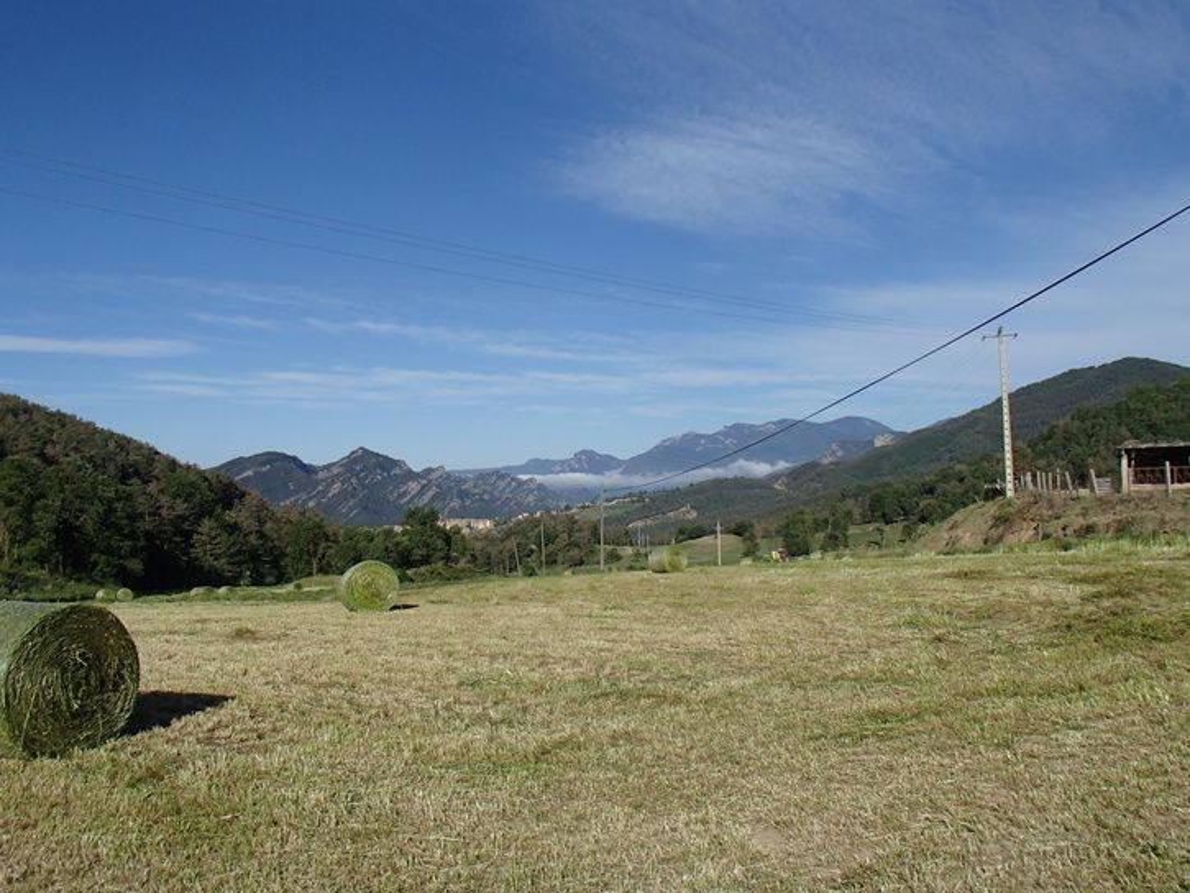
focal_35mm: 30
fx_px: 1031
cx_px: 595
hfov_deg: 60.0
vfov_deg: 46.8
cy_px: 446
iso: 125
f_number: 11
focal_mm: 5.4
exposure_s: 1/250
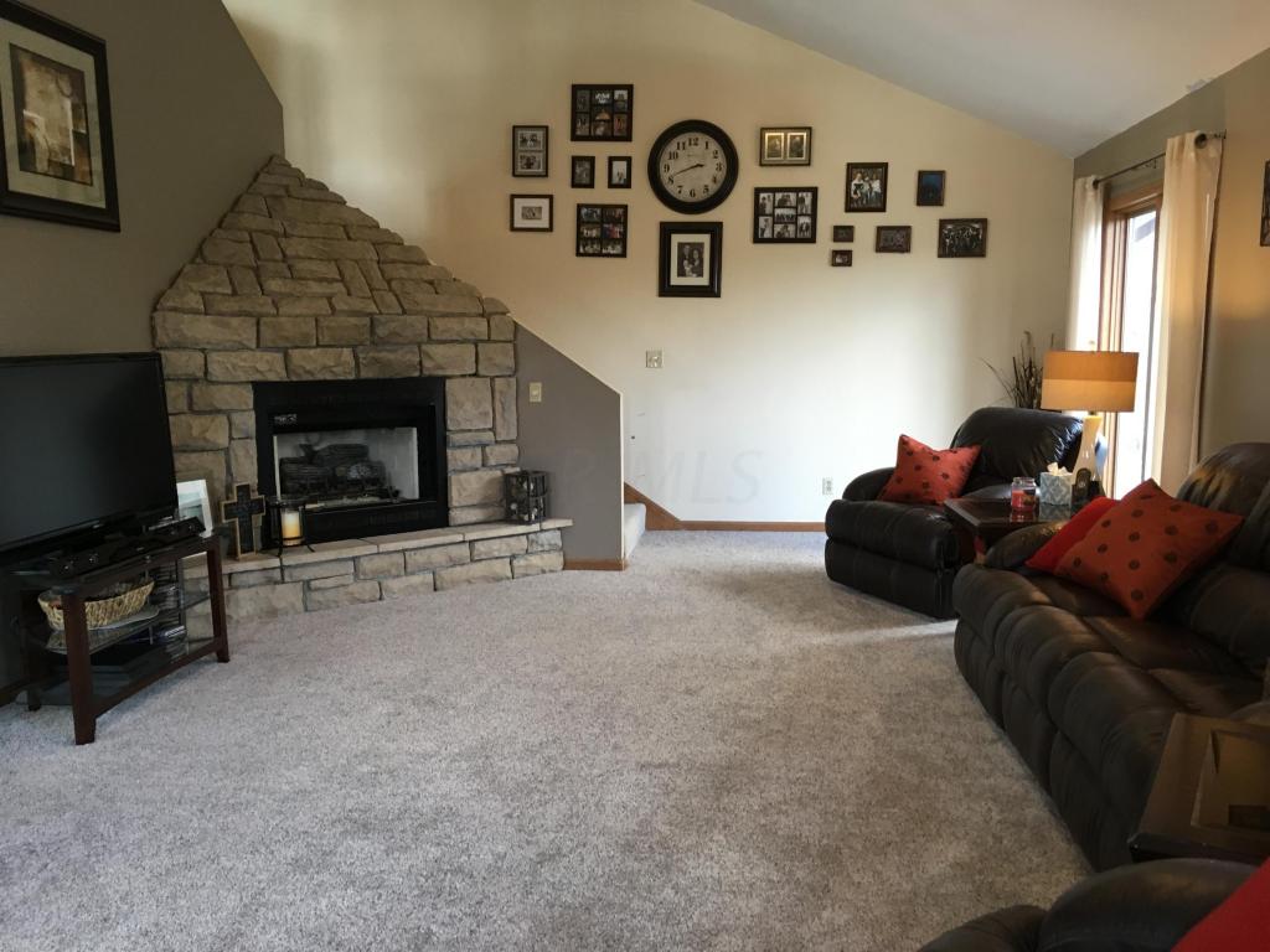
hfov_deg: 61.7
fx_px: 1064
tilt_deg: -7.2
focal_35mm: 29
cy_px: 476
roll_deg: +0.7
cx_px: 635
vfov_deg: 48.2
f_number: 2.2
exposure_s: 1/30
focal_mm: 4.15
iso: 80
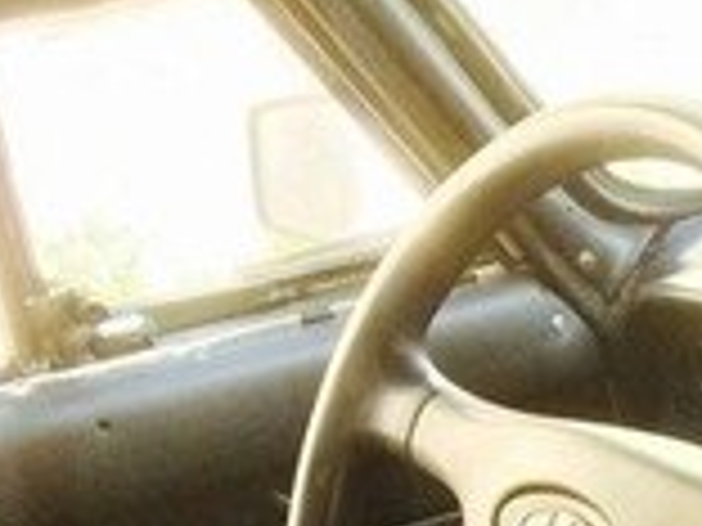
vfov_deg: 10.8
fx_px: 2494
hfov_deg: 13.5
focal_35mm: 123
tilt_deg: -31.1
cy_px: 1099
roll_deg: +0.6
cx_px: 1436
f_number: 2.2
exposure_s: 1/100
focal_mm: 4.15
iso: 64
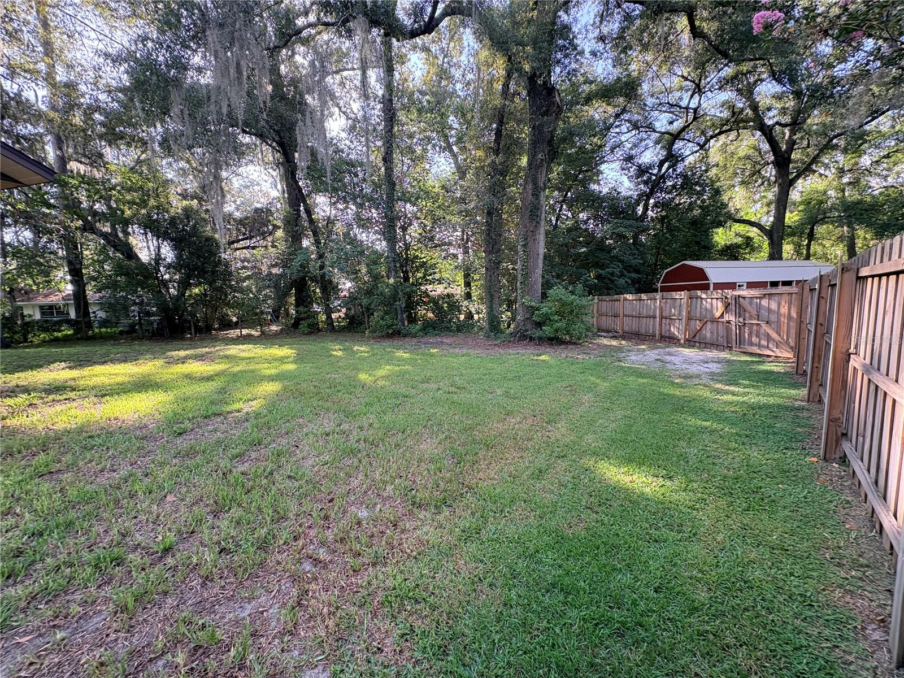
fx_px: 366
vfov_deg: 85.7
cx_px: 452
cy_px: 339
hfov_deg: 102.1
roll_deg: +2.6
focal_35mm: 14
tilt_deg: -6.2
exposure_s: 1/125
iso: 100
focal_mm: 2.22
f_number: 2.2
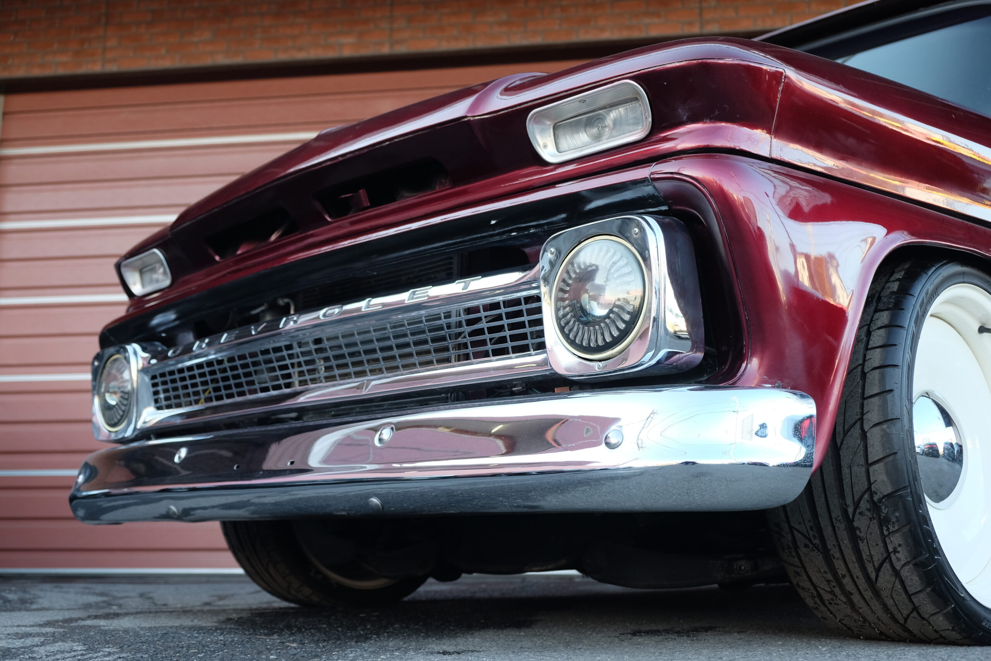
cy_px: 330
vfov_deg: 31.9
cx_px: 496
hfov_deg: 46.4
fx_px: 1156
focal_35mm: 42
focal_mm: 27.7
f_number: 3.2
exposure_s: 1/125
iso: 400
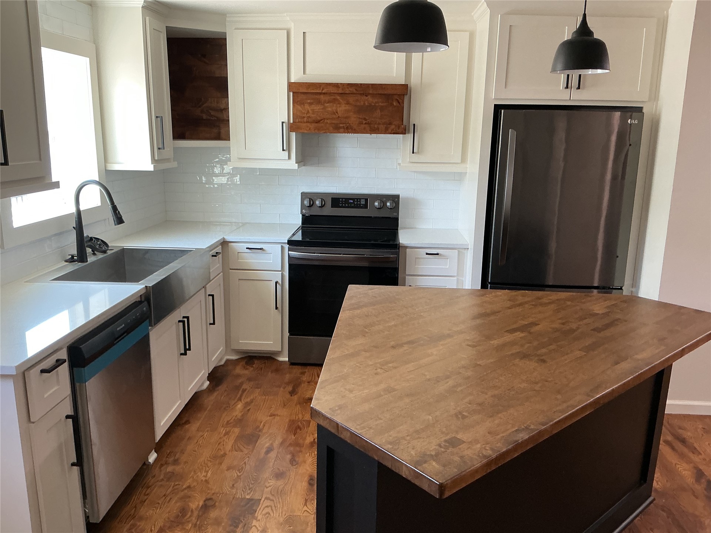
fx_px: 596
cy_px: 266
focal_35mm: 29
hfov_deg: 61.7
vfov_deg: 48.2
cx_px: 356
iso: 80
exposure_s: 1/60
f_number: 1.8
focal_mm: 3
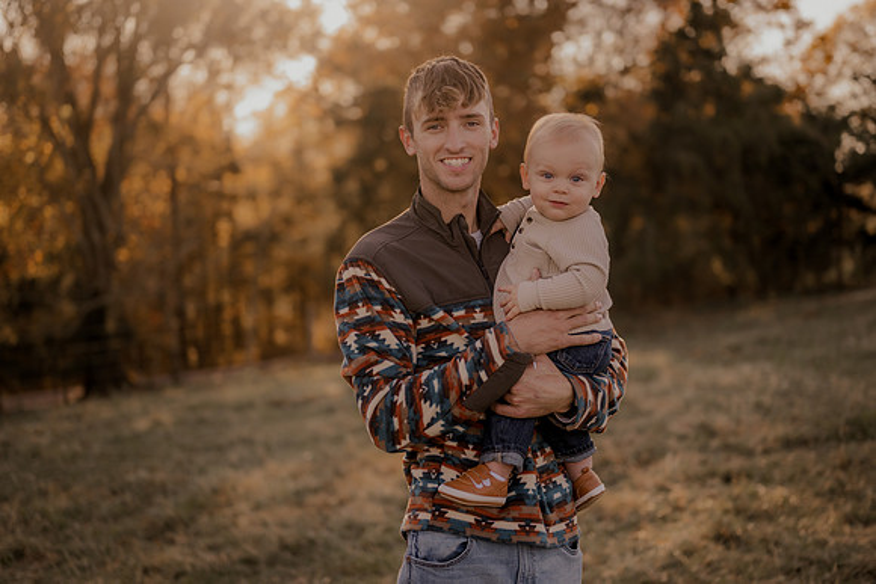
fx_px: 1217
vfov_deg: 27.0
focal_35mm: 50
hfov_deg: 39.6
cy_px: 292
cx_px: 438
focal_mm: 50
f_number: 1.8
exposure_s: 1/1600
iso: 250
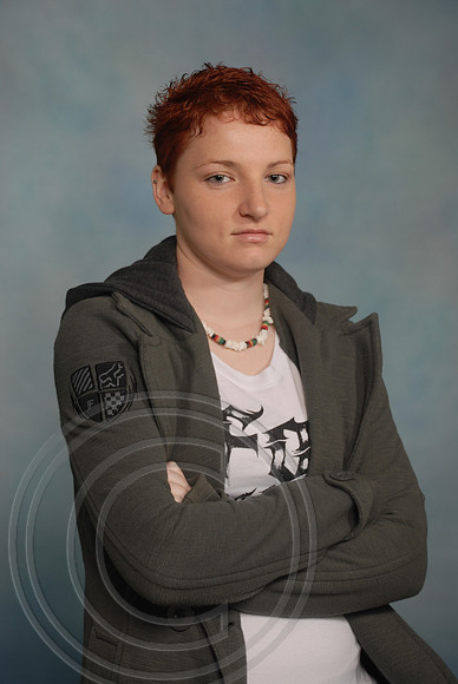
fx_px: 1656
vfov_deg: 23.4
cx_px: 229
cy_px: 342
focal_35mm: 87
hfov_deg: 15.7
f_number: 5.6
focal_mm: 58
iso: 100
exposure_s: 1/125
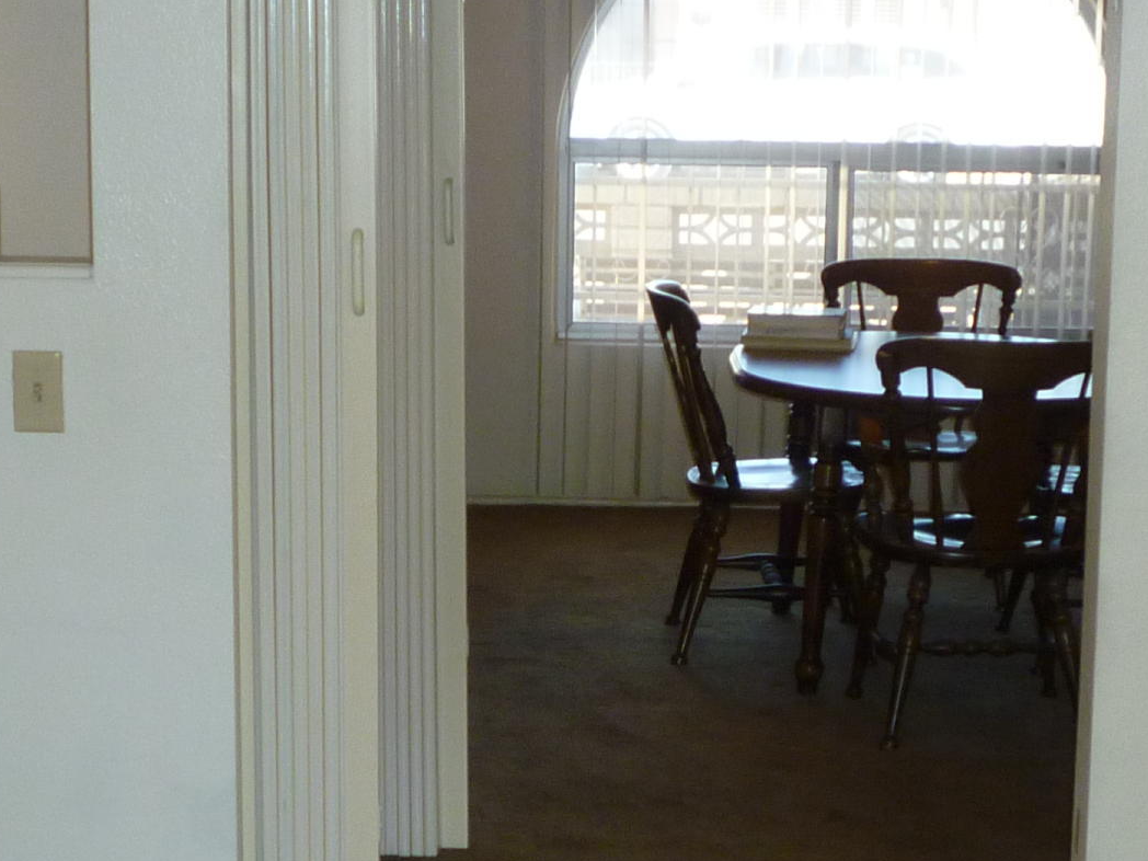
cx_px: 664
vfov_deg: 17.7
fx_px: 2753
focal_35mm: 83
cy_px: 608
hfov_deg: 23.5
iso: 160
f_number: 3.3
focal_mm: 5.2
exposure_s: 1/30
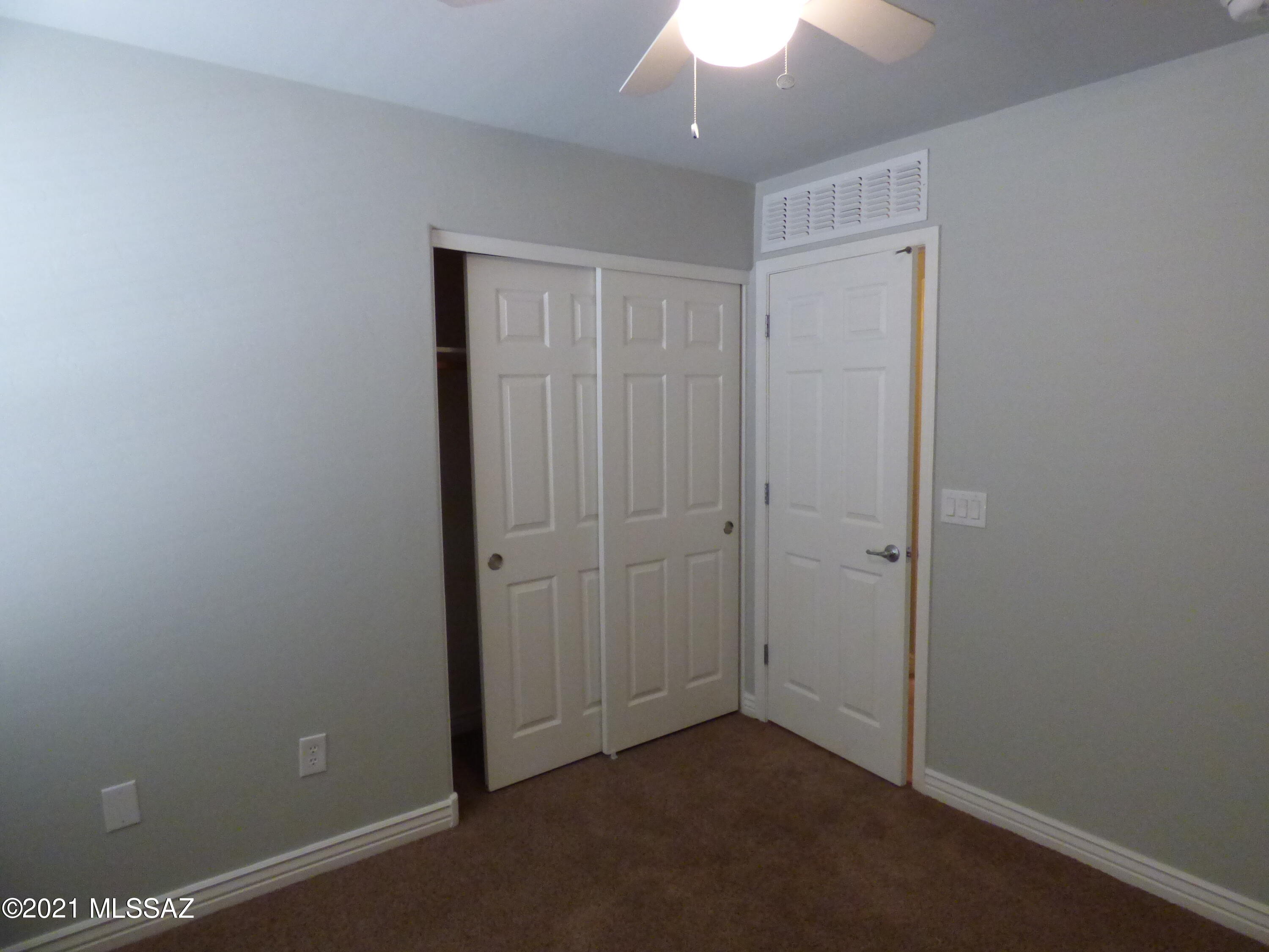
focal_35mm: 20
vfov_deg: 66.0
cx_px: 634
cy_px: 476
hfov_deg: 81.7
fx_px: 733
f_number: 2.8
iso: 800
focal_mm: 3.58
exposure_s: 1/100
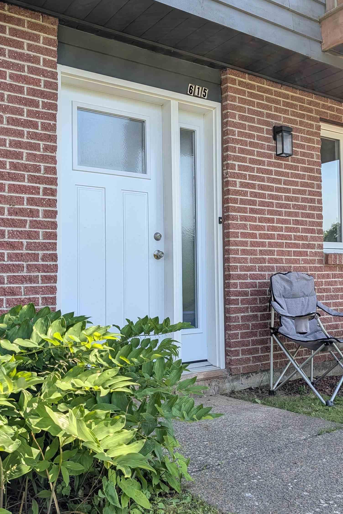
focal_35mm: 34
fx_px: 486
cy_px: 252
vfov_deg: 55.8
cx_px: 214
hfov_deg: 38.6
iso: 20
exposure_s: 1/470
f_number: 1.68
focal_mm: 6.9
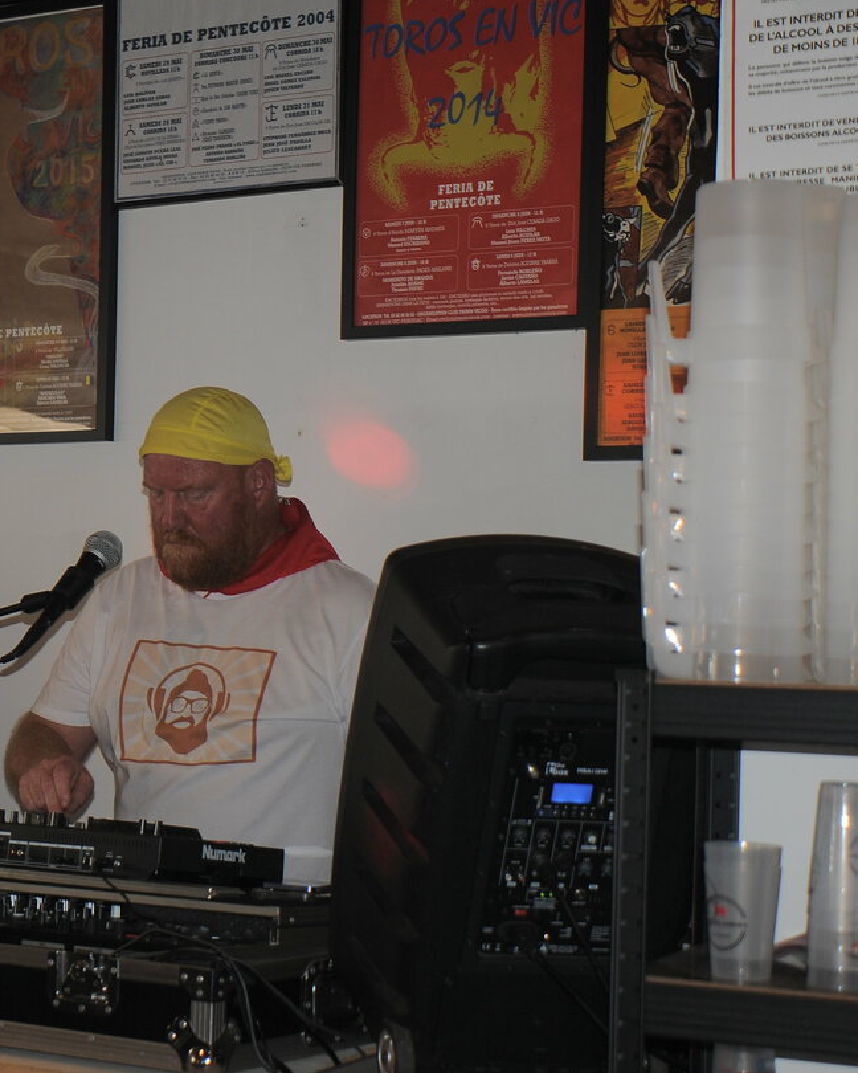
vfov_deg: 22.5
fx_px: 2698
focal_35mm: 85
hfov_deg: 17.9
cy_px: 536
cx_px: 204
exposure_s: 1/60
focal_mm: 40
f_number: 4
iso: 200
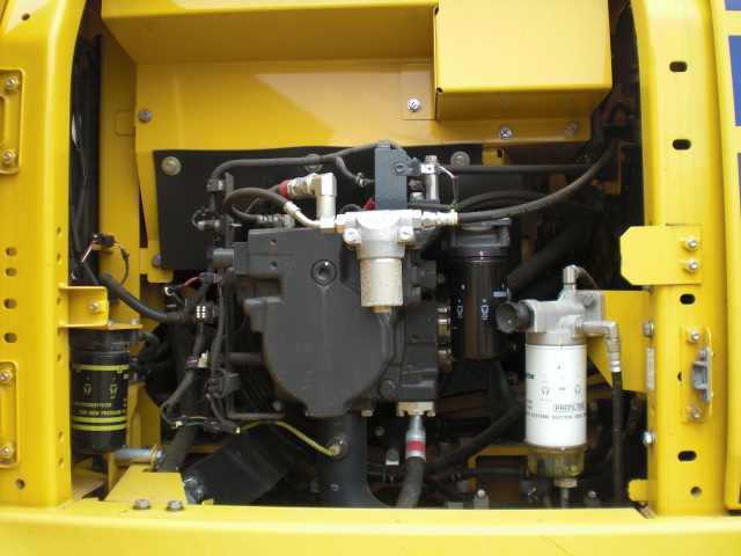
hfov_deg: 49.0
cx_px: 370
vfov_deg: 37.7
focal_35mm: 38
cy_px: 278
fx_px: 813
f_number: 3.1
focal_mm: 6.3
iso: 64
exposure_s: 1/100
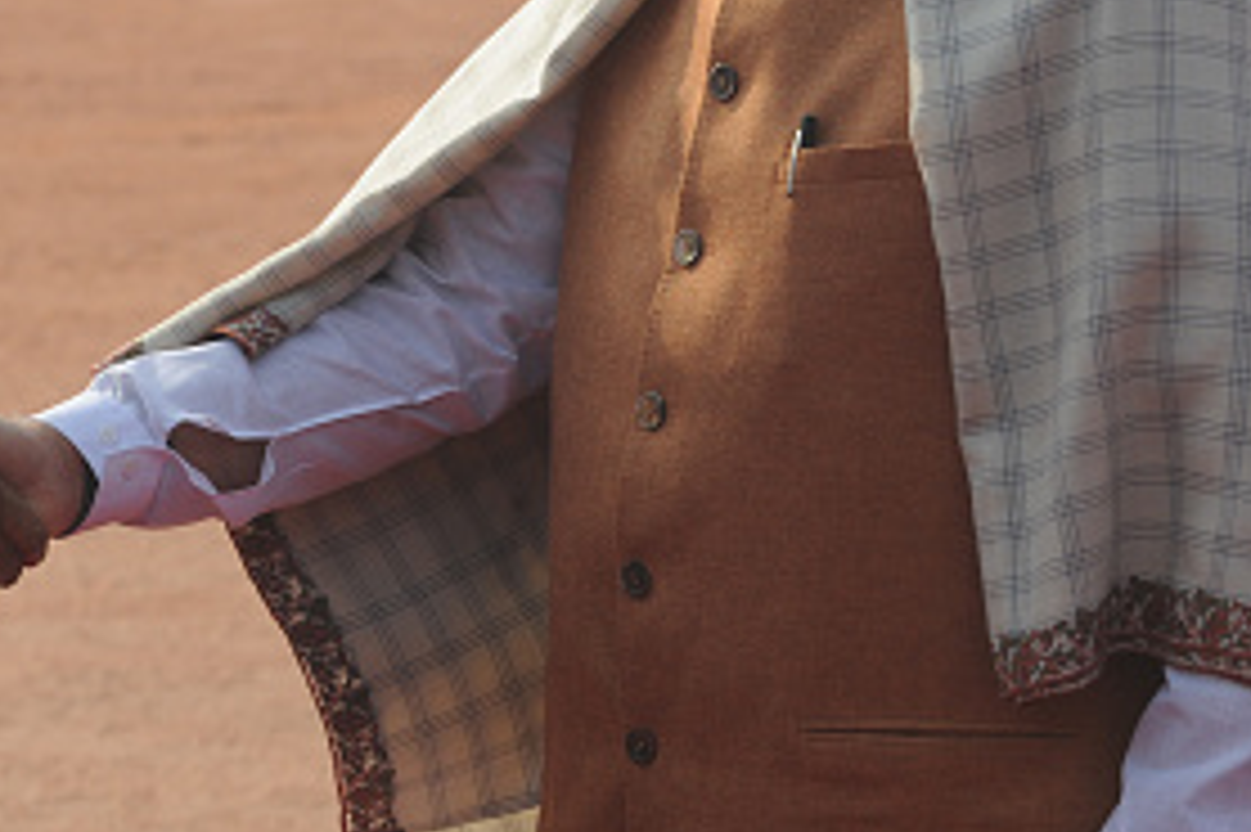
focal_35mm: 384
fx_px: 13336
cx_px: 202
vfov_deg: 3.6
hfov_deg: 5.4
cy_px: -34
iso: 400
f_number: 11
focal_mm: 180
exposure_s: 1/500
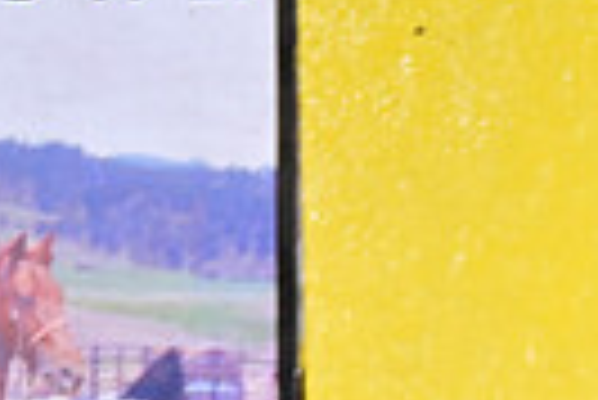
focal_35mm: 697
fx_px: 11590
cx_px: 701
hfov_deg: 3.0
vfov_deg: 2.0
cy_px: 843
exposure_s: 1/200
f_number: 3.2
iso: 1000
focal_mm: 160
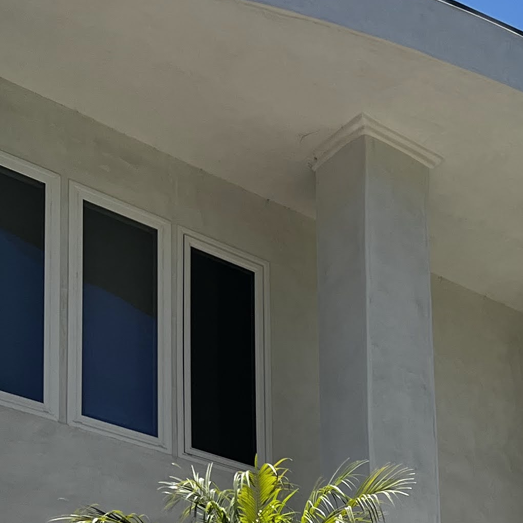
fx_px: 1556
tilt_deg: +11.6
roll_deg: +4.0
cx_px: 645
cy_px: 818
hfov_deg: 18.0
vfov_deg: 17.0
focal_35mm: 91
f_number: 1.5
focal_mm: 5.7
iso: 50
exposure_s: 1/4115
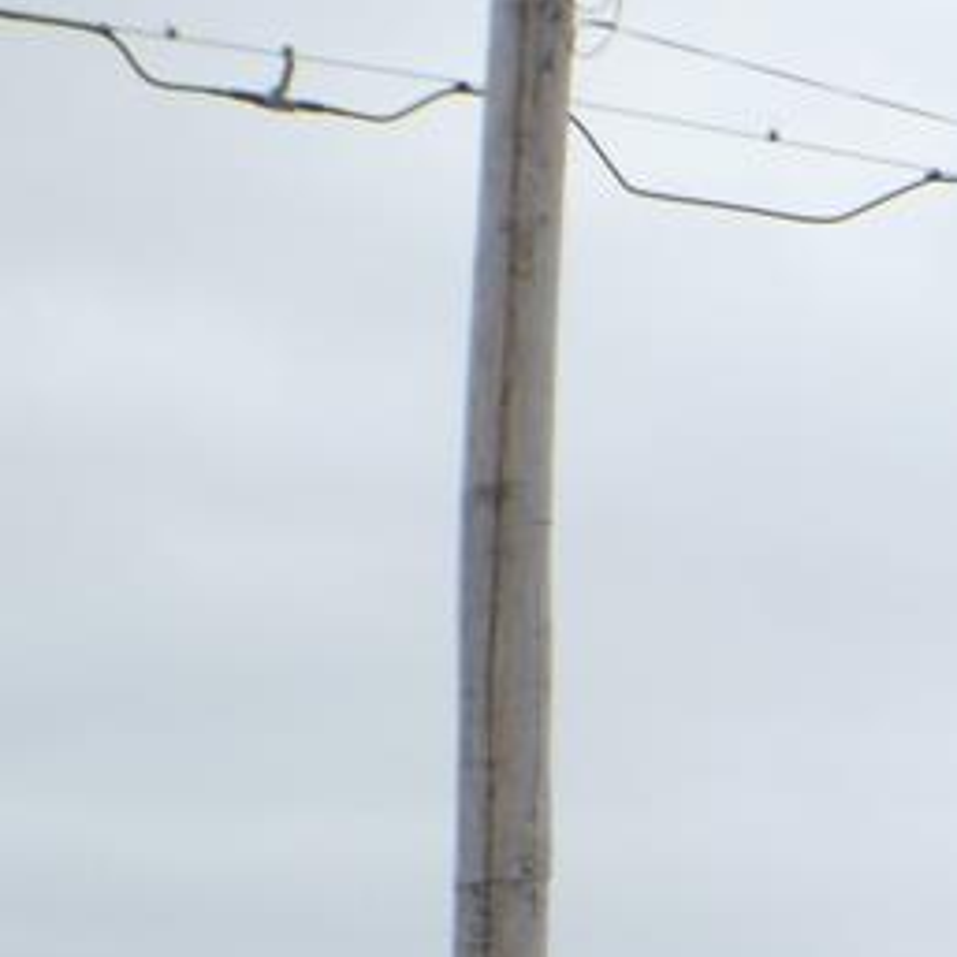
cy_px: 1300
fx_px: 6381
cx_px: 1784
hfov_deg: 8.2
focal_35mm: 204
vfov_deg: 8.4
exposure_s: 1/320
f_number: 5
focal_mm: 10.4
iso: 100
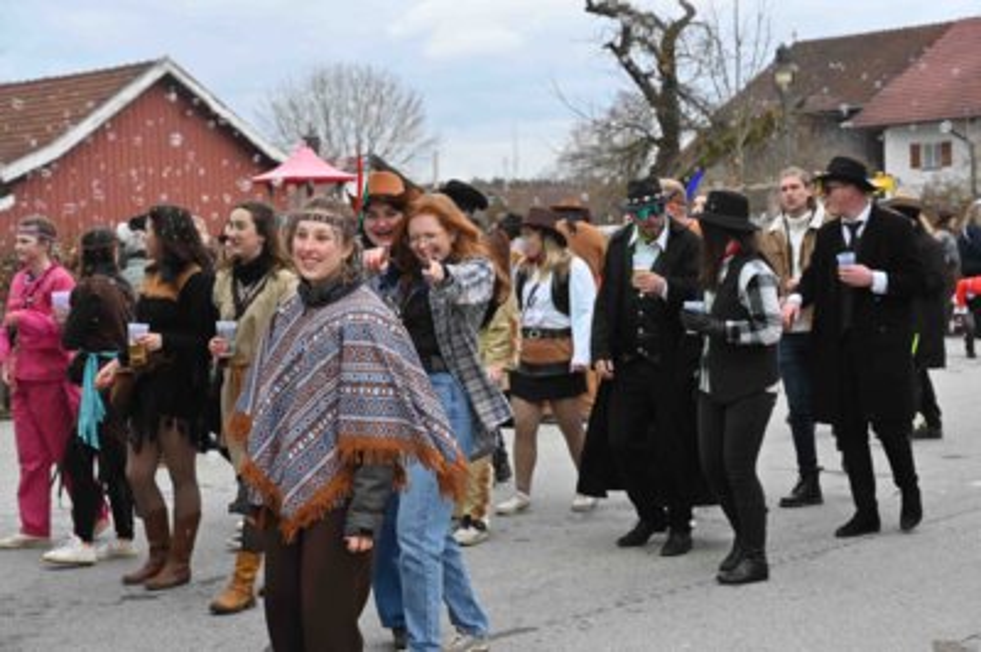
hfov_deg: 31.4
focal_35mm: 64
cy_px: 326
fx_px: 1743
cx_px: 490
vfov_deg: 21.2
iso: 2500
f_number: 5.6
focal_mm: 64
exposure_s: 1/2000
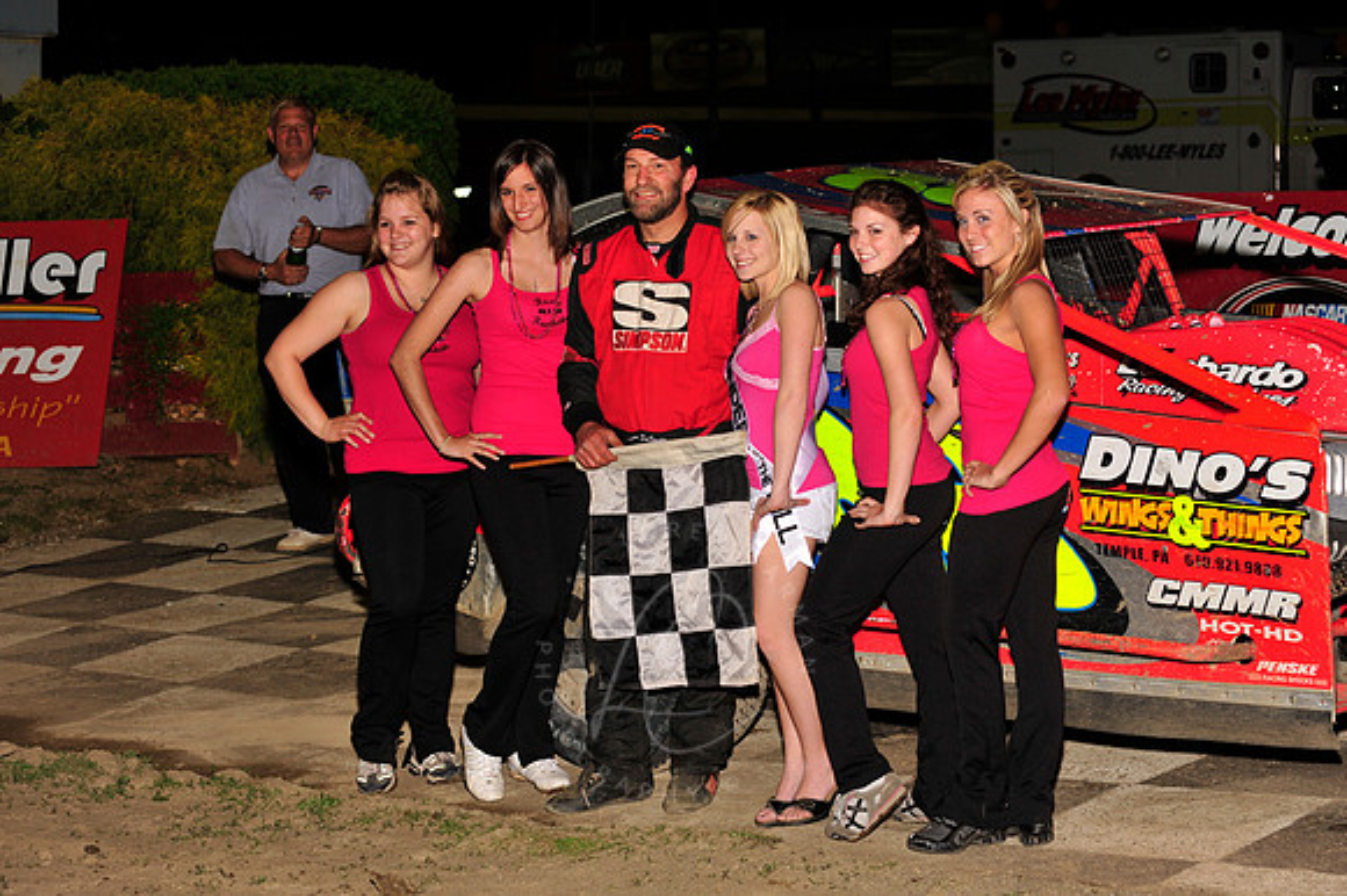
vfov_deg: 17.0
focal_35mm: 80
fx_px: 2992
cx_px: 674
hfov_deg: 25.4
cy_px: 448
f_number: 5.6
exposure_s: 1/250
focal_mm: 80
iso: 500
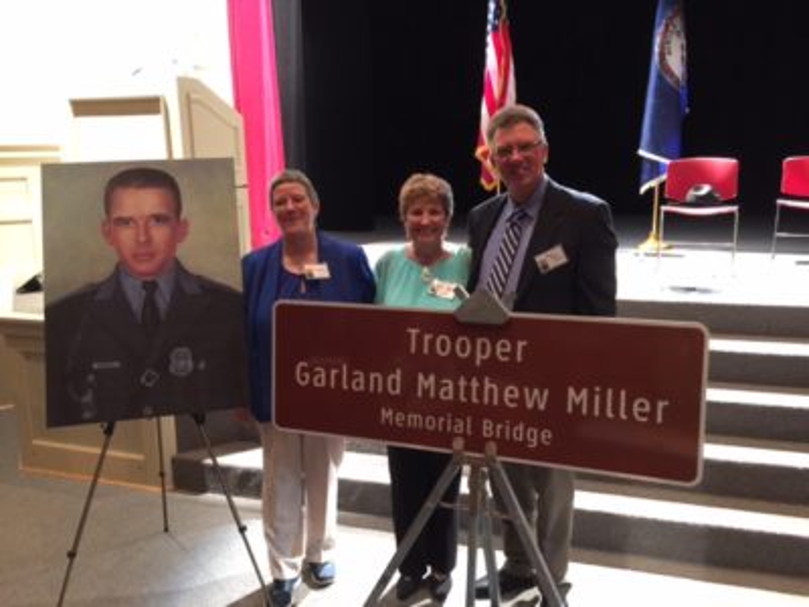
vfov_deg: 48.2
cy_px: 304
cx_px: 404
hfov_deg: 61.7
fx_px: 678
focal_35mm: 29
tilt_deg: -11.3
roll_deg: -1.5
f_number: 2.2
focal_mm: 4.15
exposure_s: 1/4
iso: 80
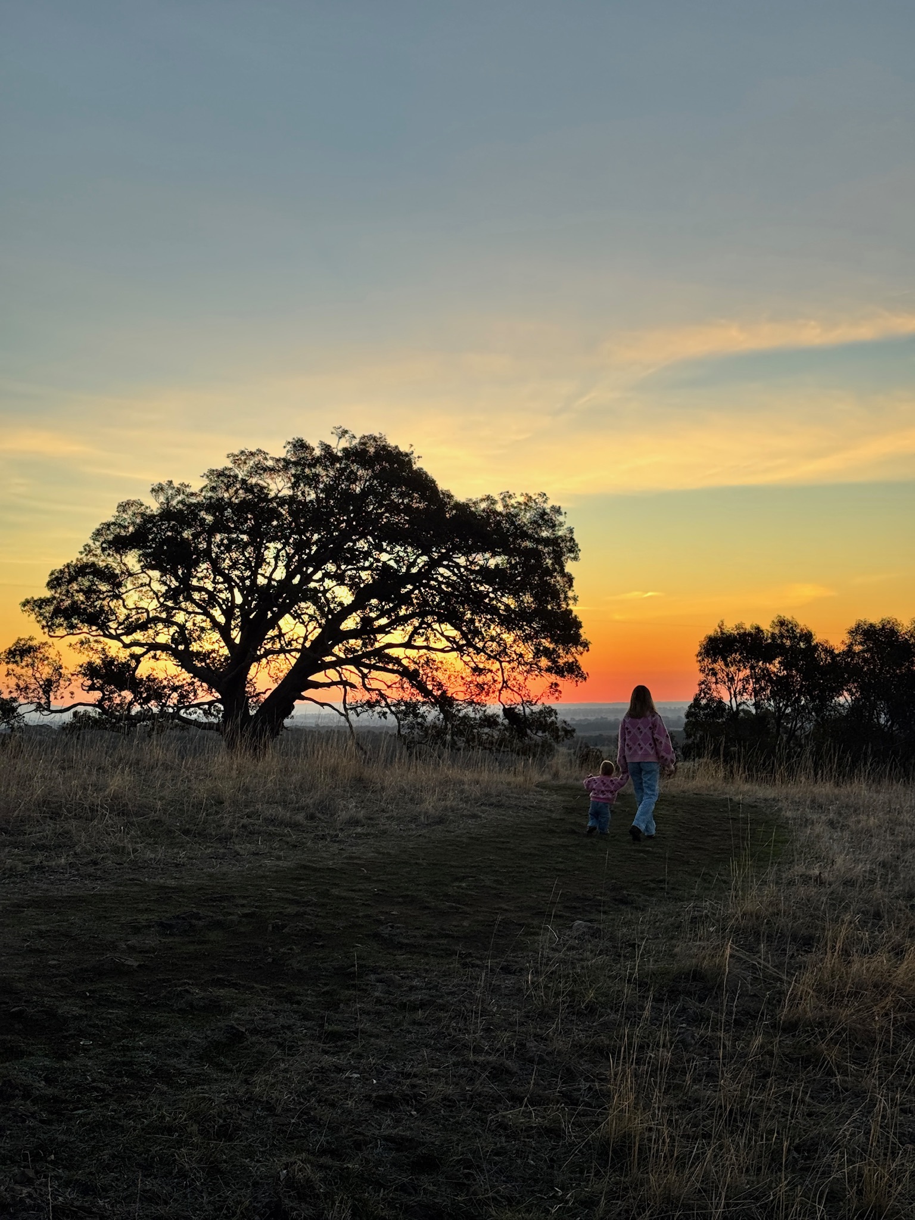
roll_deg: +1.9
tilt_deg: +3.7
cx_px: 458
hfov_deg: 30.3
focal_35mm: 48
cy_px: 610
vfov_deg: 39.7
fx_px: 1692
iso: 64
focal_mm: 6.76
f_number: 1.78
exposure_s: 1/320
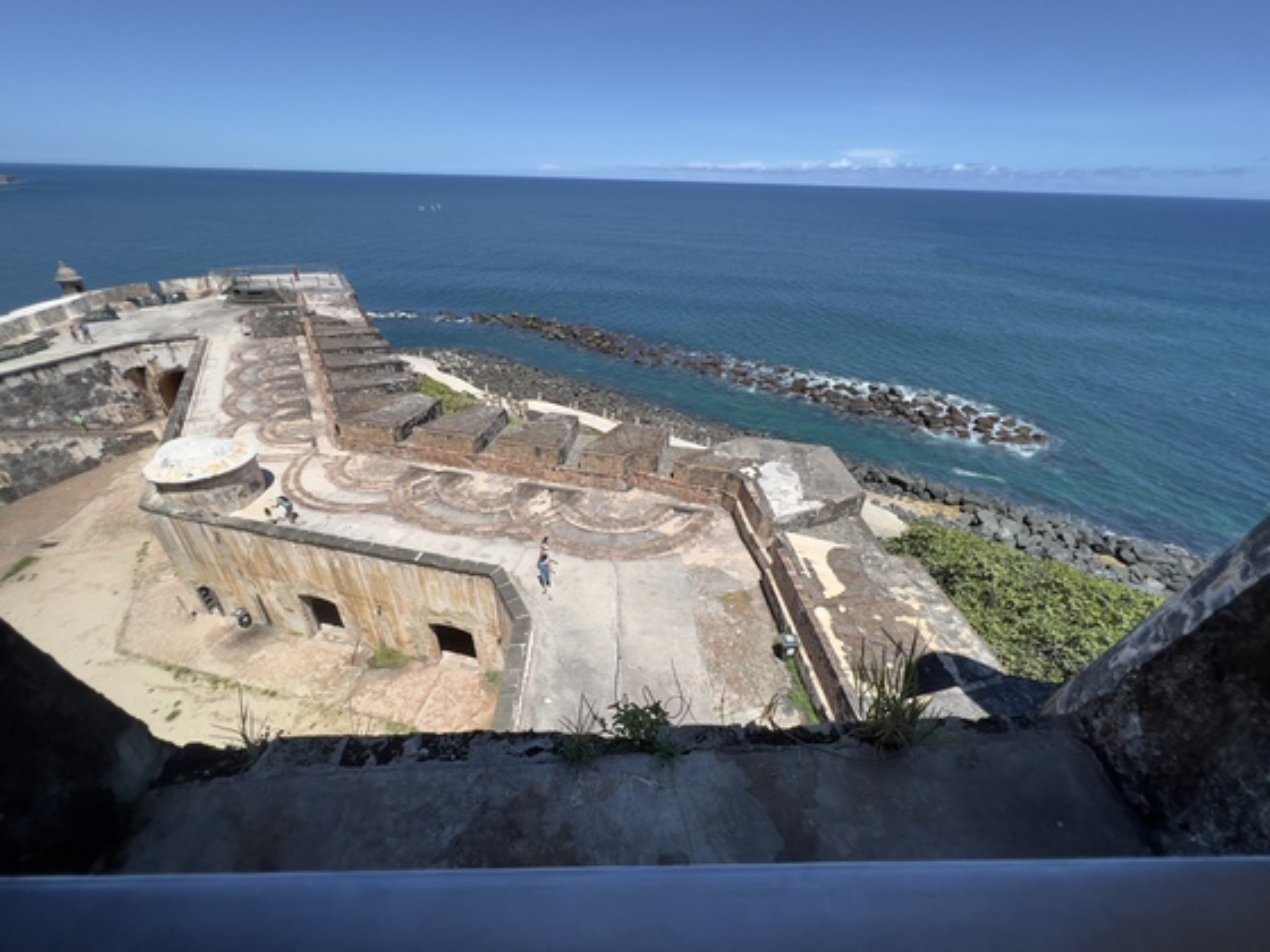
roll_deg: -1.9
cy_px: 476
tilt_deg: -31.3
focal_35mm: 13
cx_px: 635
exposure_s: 1/1553
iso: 32
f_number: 1.8
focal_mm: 1.57
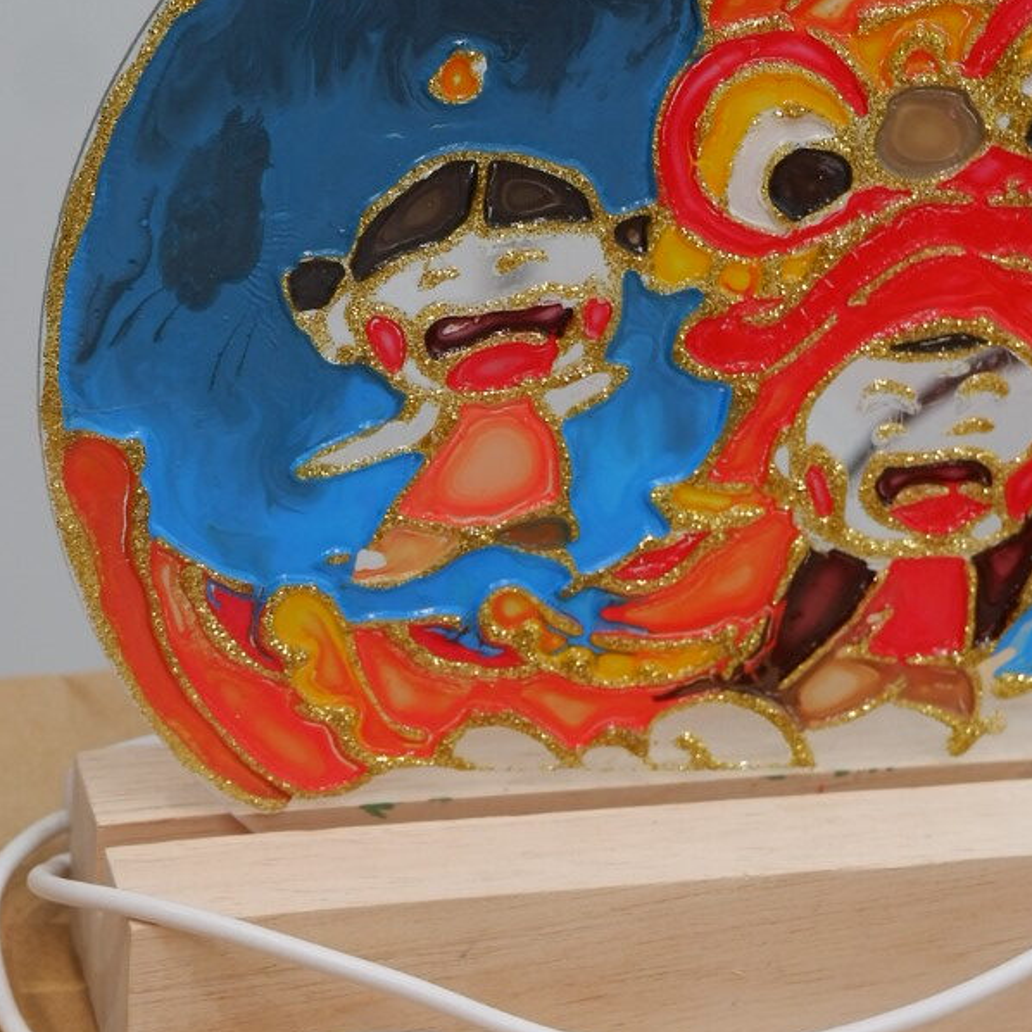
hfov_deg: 16.4
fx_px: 3575
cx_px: 732
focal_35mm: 106
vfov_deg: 16.4
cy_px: 445
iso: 320
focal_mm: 28.2
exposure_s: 1/60
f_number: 4.5
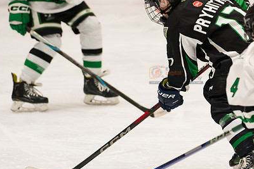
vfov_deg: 3.3
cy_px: 41
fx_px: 2936
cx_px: 227
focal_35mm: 416
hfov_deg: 4.9
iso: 2000
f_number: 2.8
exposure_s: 1/1000
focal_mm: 150
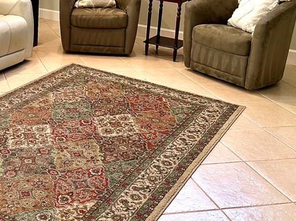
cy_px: 4
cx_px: 18
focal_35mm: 55
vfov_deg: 25.3
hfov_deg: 32.8
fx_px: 470
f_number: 1.78
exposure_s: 1/120
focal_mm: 6.86
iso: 160
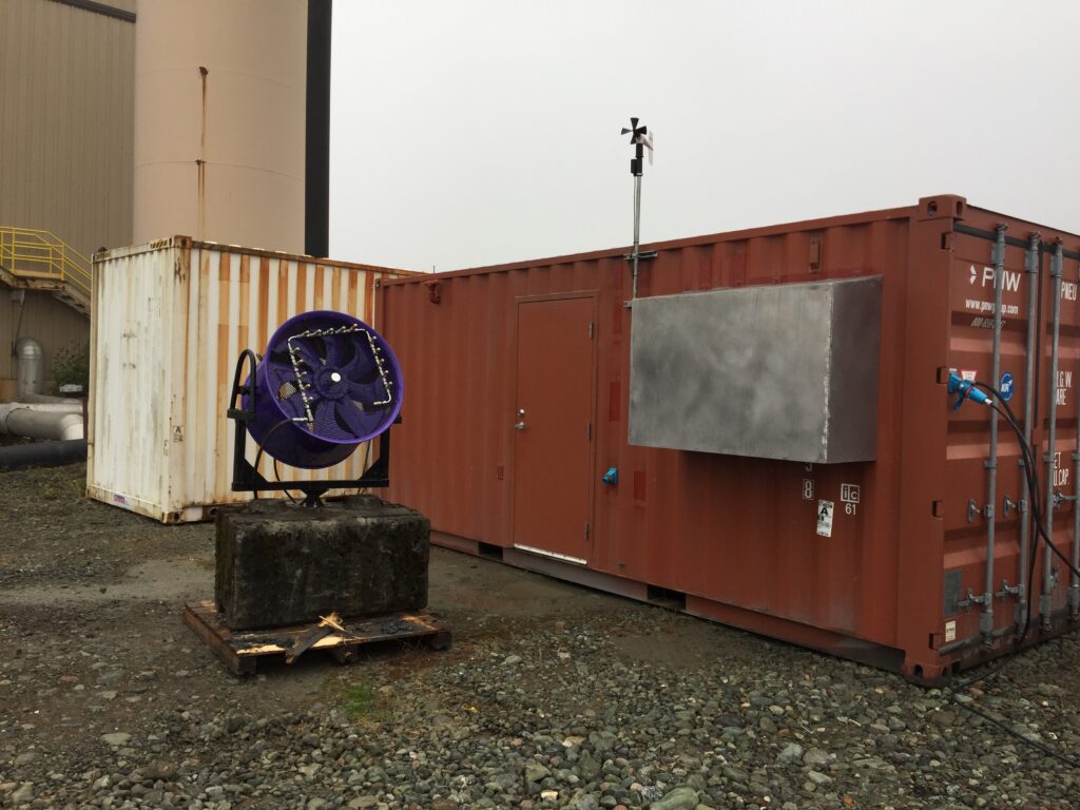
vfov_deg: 48.2
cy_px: 405
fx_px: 905
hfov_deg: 61.7
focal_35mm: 29
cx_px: 540
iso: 32
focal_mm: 4.15
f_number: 2.2
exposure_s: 1/169
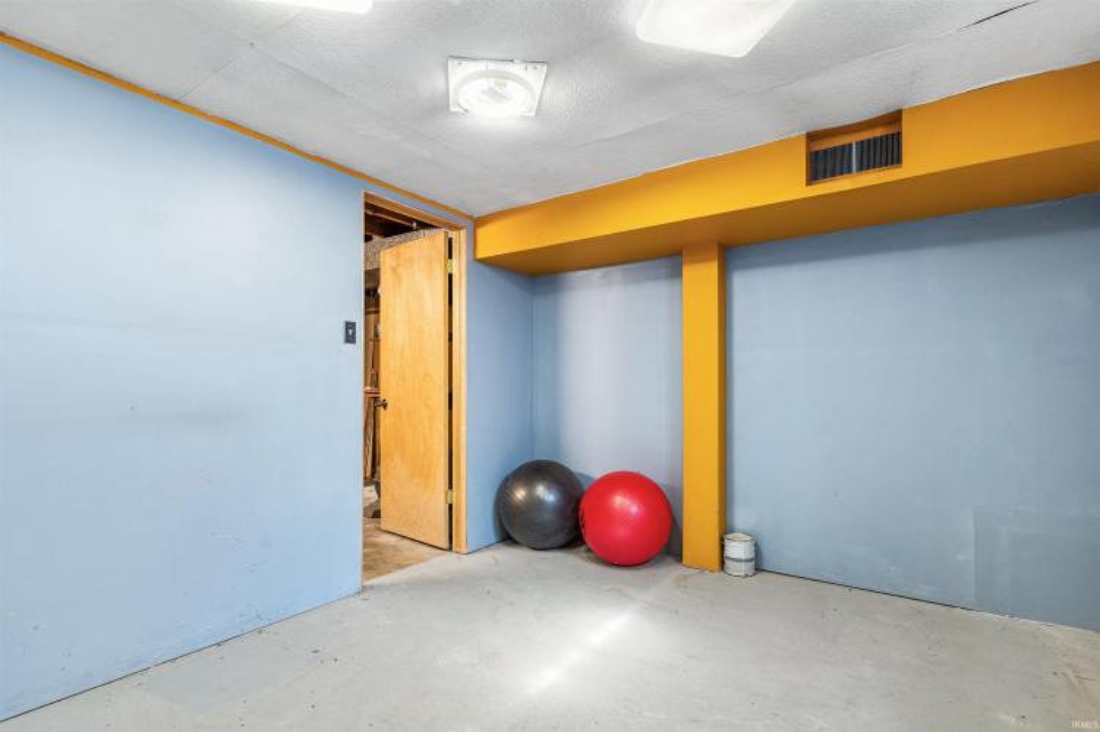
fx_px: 519
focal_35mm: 17
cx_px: 550
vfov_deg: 70.4
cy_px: 366
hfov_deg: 93.3
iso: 640
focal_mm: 17
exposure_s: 1/1.25
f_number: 5.6
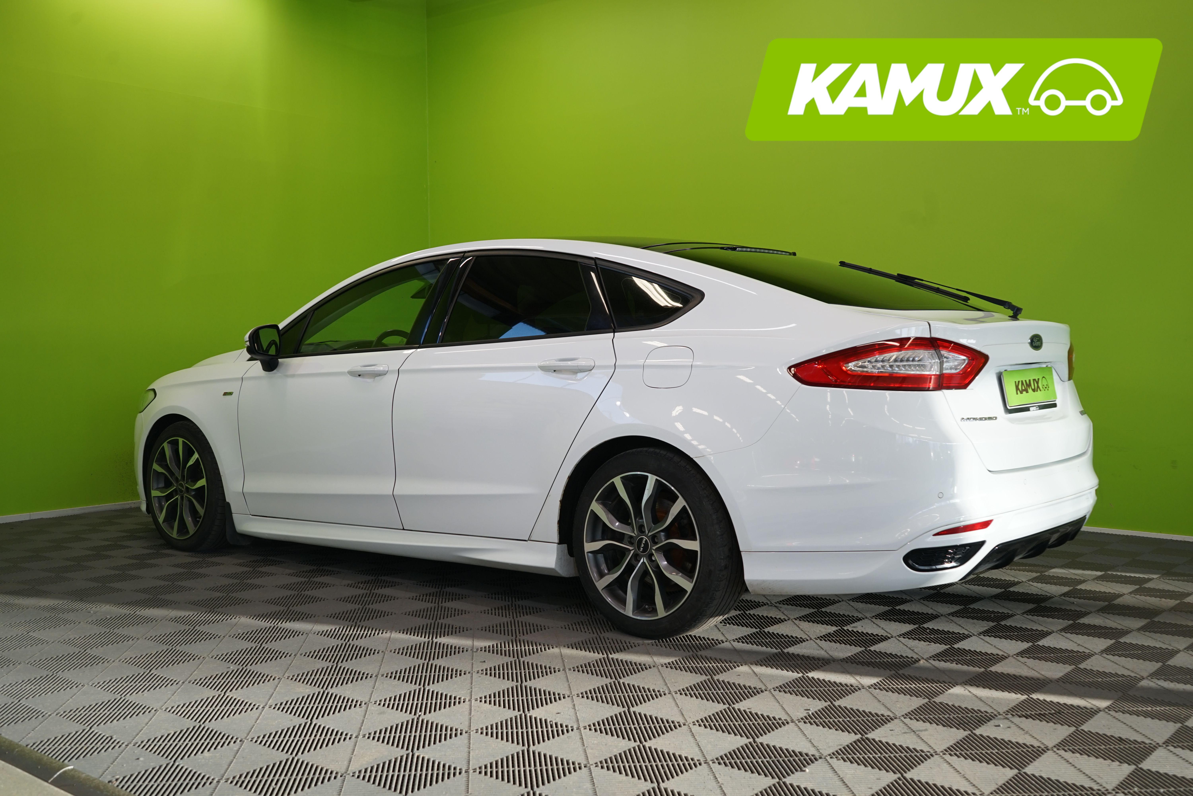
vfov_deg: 37.9
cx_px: 596
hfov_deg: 54.4
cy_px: 398
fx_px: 1160
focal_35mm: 35
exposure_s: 1/60
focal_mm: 35
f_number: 6.3
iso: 400
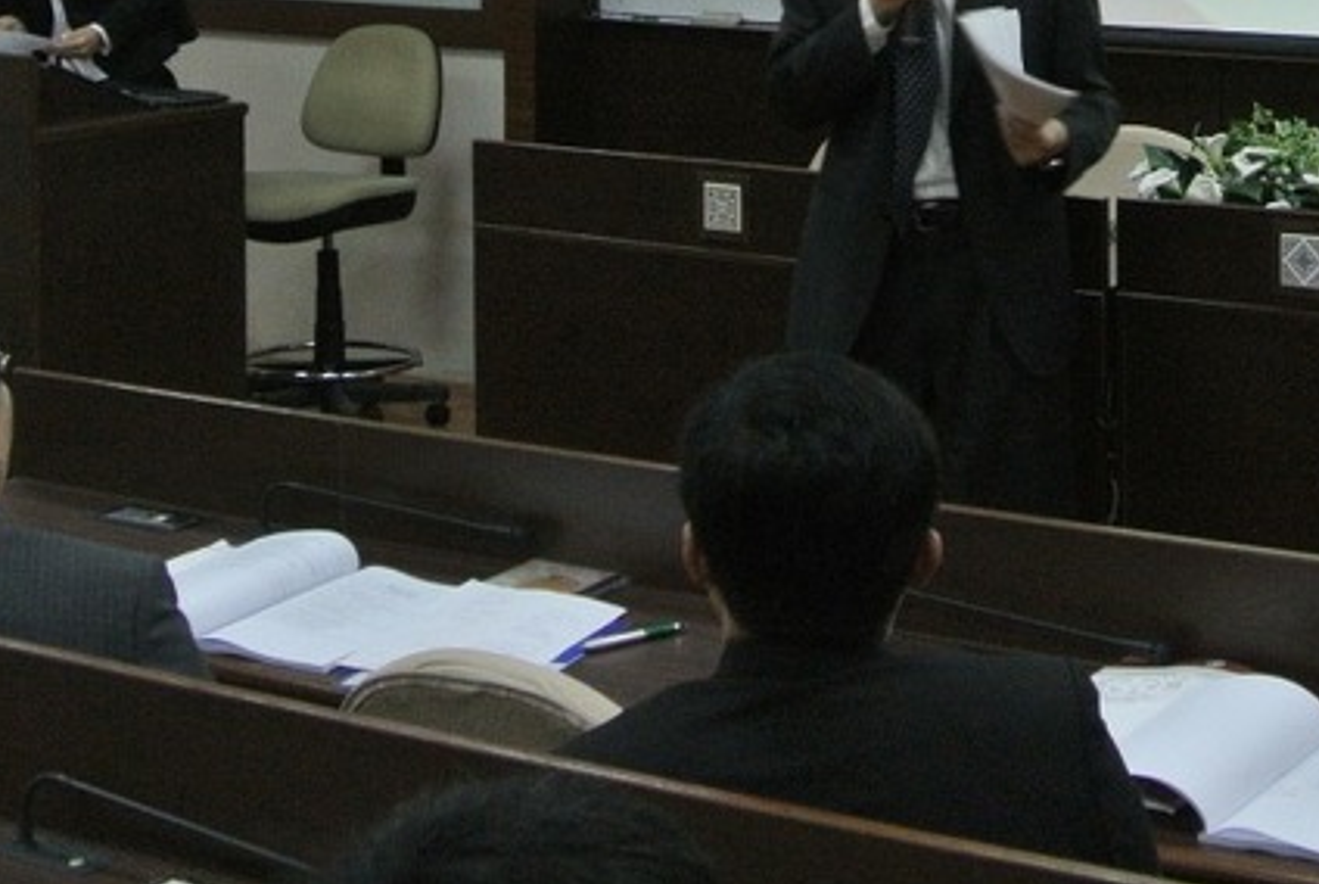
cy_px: -297
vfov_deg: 15.8
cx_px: 1132
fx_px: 3009
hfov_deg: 24.2
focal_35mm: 82
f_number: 3.5
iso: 360
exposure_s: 1/60
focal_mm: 11
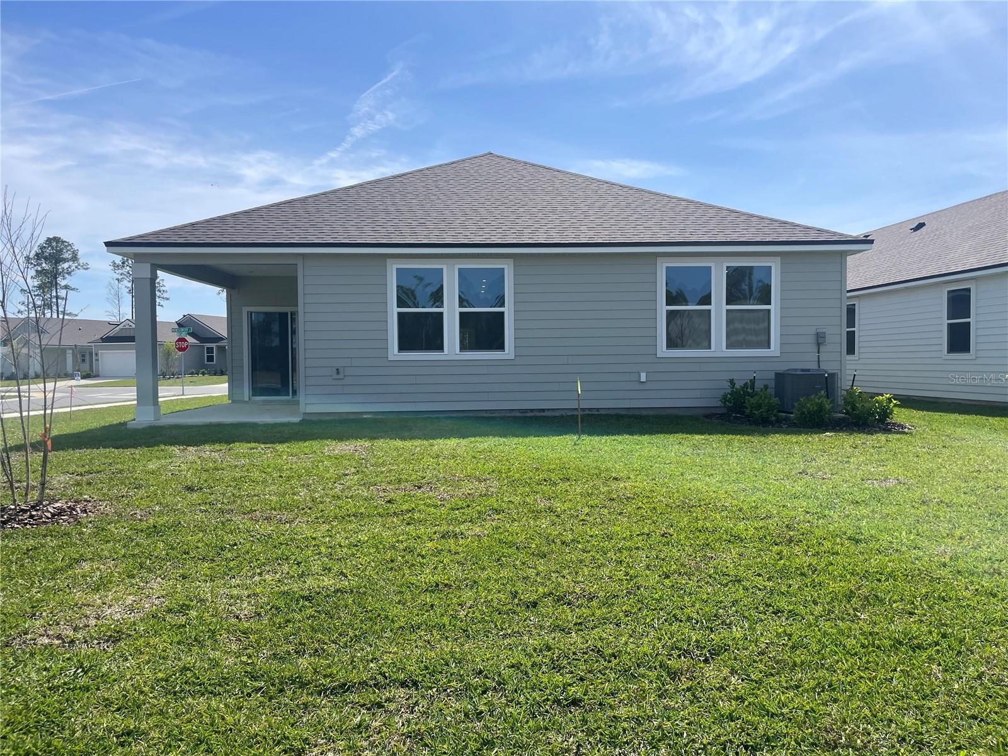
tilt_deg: -1.6
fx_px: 757
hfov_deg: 67.3
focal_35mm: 26
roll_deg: +1.4
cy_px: 378
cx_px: 504
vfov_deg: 53.1
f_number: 1.6
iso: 32
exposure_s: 1/4132
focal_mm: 4.2
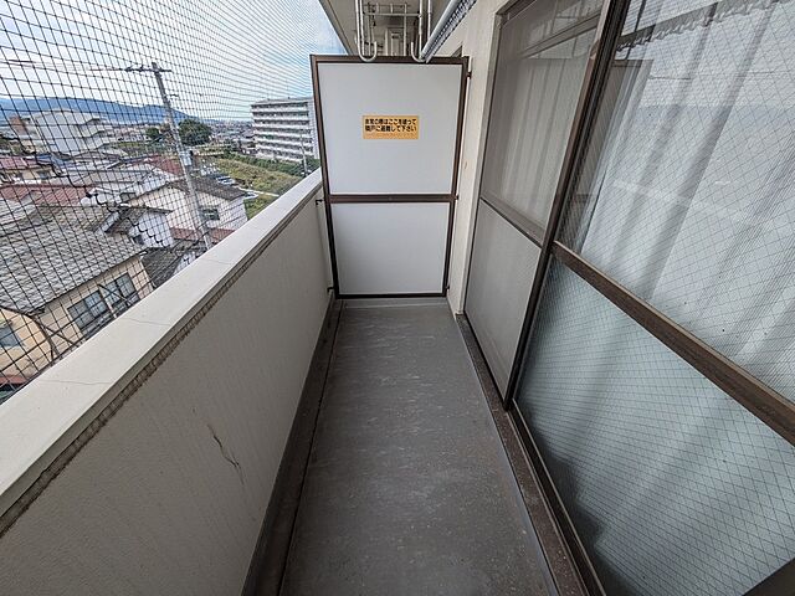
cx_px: 398
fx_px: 322
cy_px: 298
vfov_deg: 85.7
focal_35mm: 14
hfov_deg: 102.1
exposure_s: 1/668
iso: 50
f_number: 2.2
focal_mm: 1.83
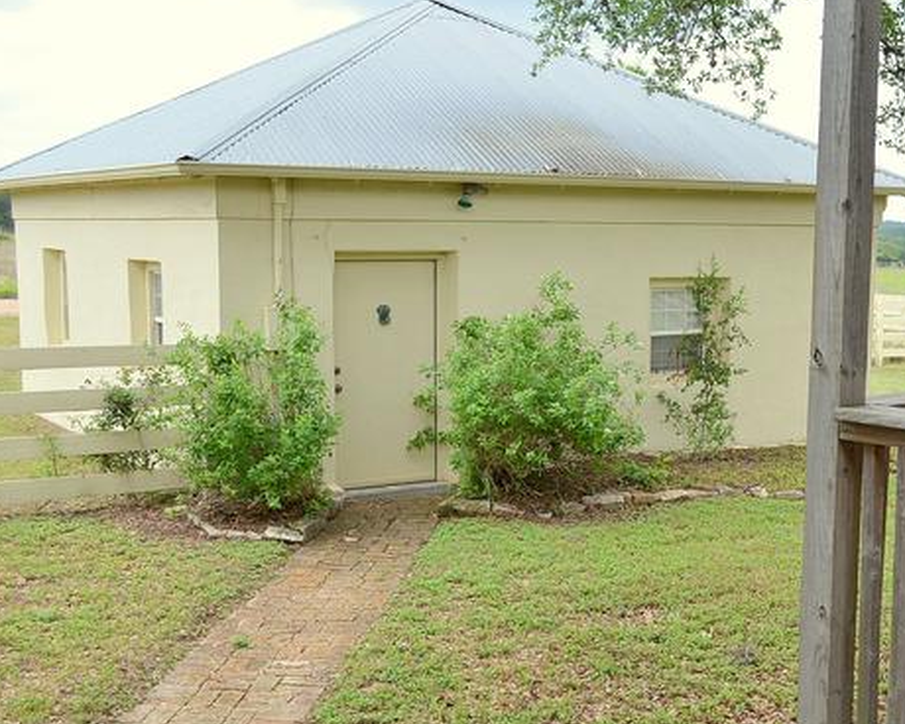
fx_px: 1259
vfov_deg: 32.1
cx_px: 645
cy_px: 368
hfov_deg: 38.8
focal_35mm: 47
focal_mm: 22
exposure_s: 1/160
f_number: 6.3
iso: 125
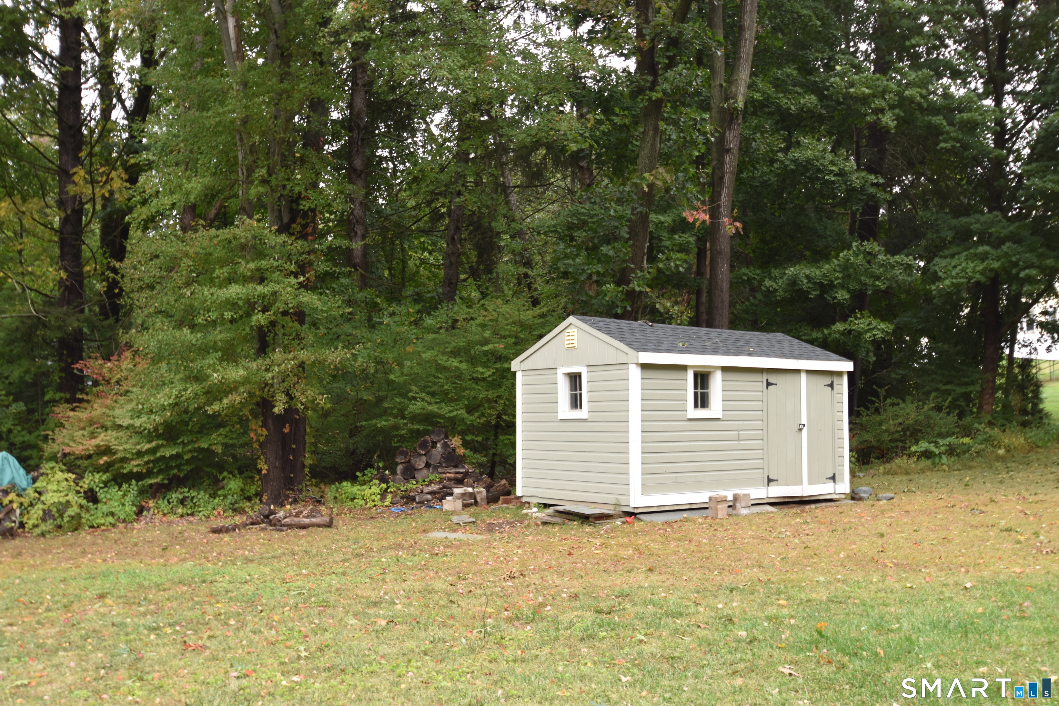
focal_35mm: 36
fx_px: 1059
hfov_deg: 53.1
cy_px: 353
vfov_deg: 36.9
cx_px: 530
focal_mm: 24
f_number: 5.6
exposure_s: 1/125
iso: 220
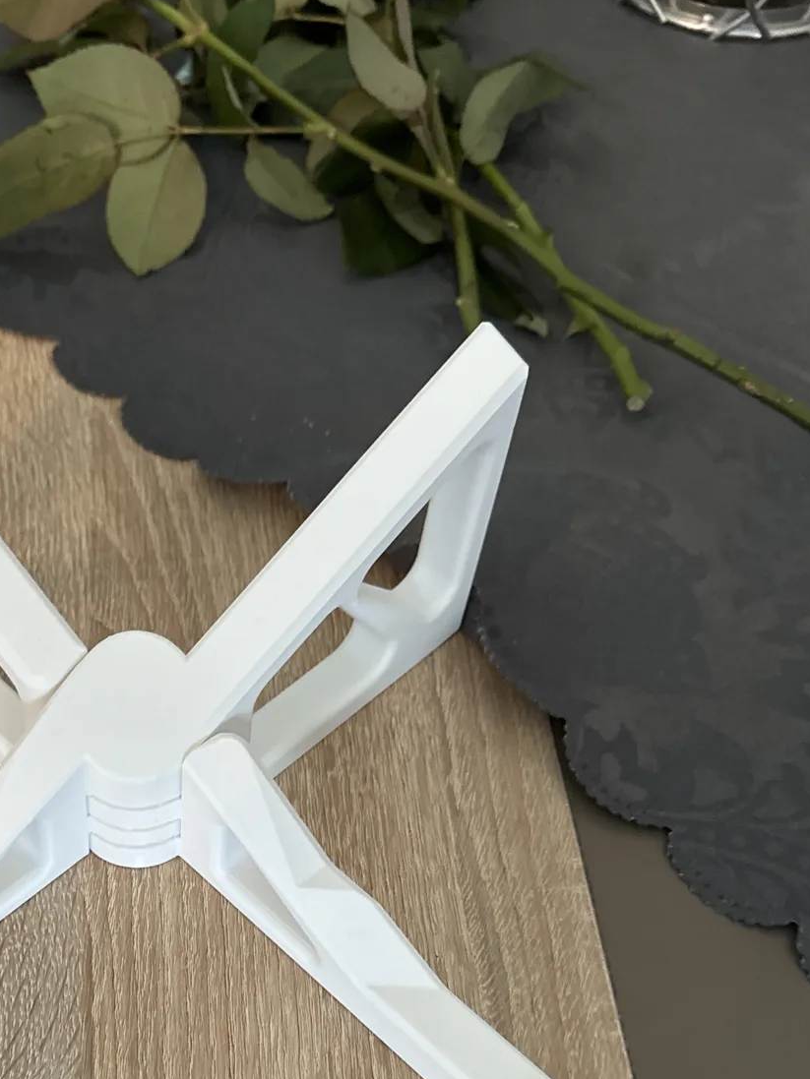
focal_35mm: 42
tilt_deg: -55.8
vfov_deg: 42.6
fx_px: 1310
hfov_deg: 33.3
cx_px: 154
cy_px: 877
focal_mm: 6.76
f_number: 1.78
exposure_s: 1/50
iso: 640
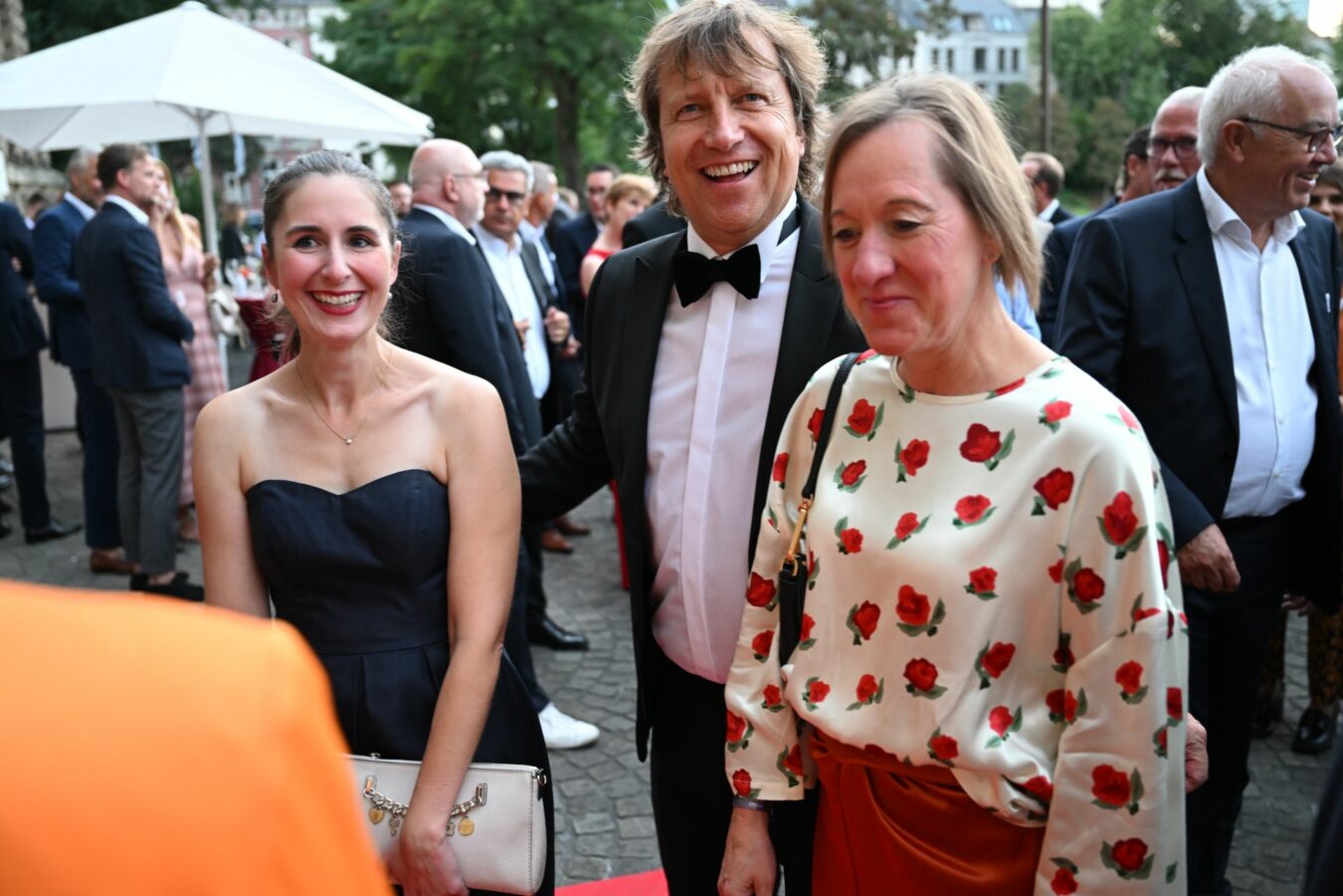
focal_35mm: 33
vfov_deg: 40.0
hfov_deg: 57.2
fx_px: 1231
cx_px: 672
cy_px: 448
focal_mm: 33
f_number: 3.2
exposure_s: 1/200
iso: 1250
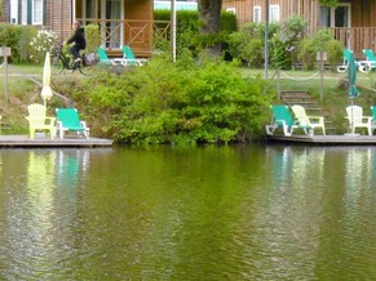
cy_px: 235
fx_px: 2030
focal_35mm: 187
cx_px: 257
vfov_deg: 7.9
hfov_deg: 10.6
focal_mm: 12.1
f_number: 4.4
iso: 100
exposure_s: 1/60
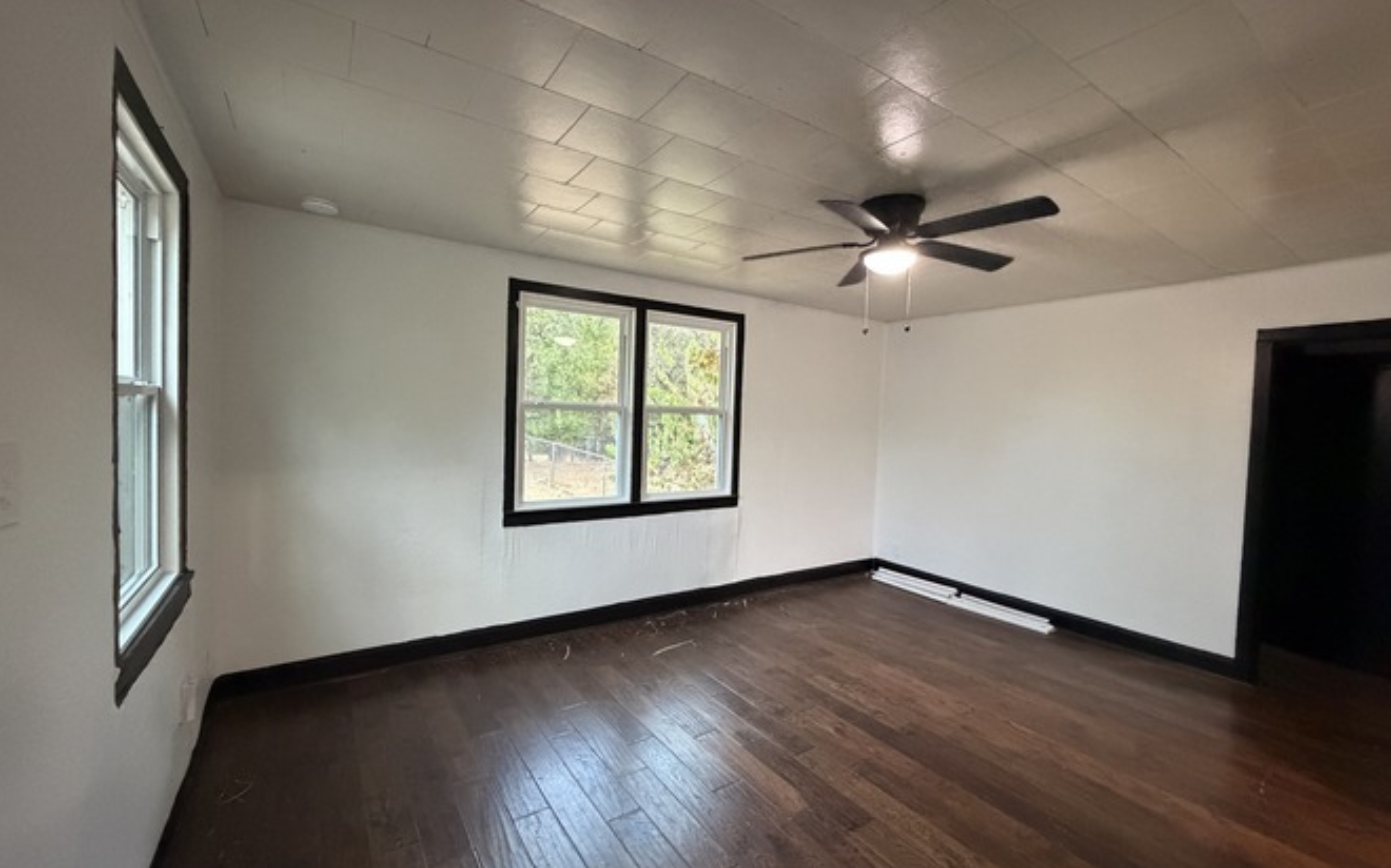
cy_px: 436
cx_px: 701
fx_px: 568
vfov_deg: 74.7
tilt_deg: -2.0
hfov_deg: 101.5
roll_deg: -2.3
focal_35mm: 15
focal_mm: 2.22
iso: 1000
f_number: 2.2
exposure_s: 1/60
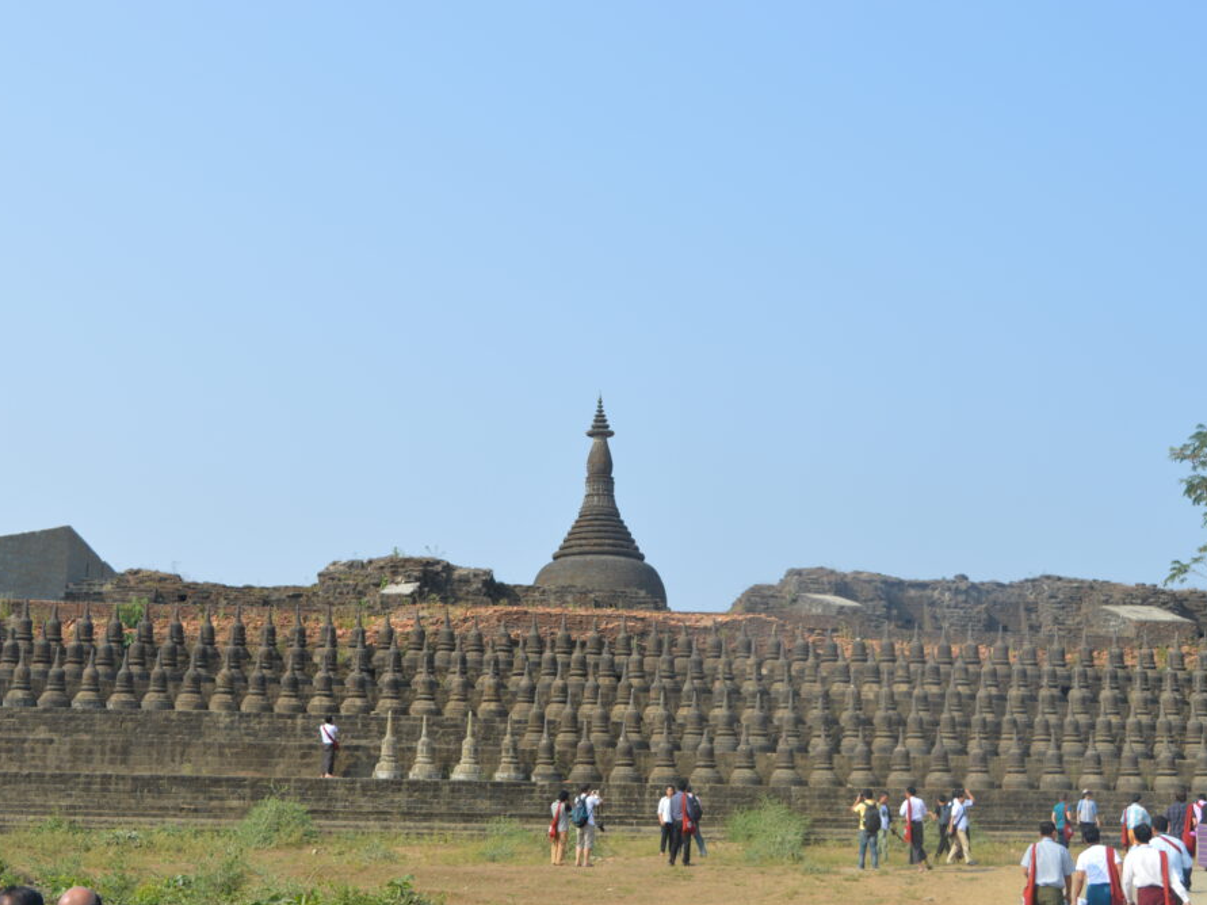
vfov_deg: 27.5
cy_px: 448
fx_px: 1848
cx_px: 572
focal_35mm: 53
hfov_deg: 36.2
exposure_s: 1/250
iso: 100
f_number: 8
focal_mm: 32
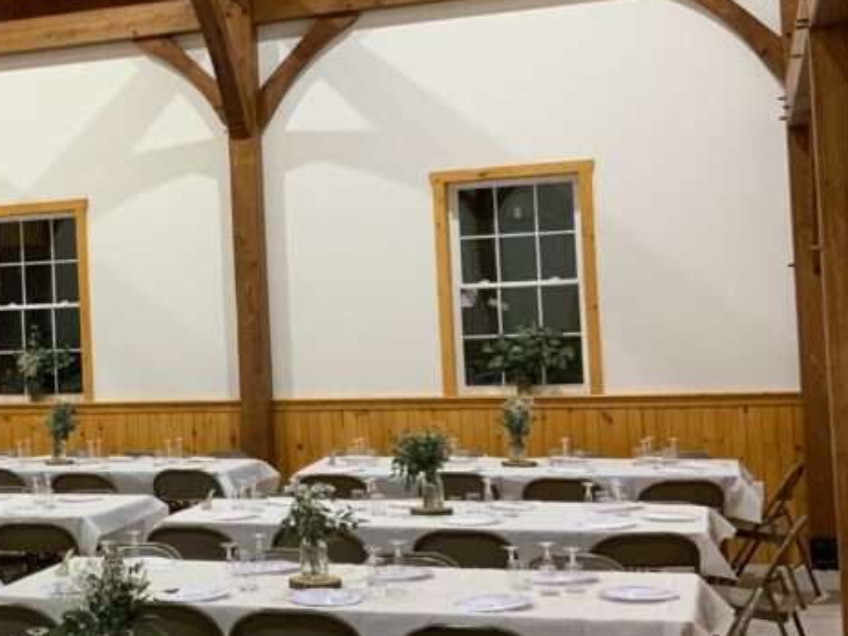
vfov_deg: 22.9
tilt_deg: +0.7
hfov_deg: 28.7
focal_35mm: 64
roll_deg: +1.7
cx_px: 37
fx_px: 1568
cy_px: 281
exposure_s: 1/60
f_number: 1.8
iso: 64
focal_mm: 3
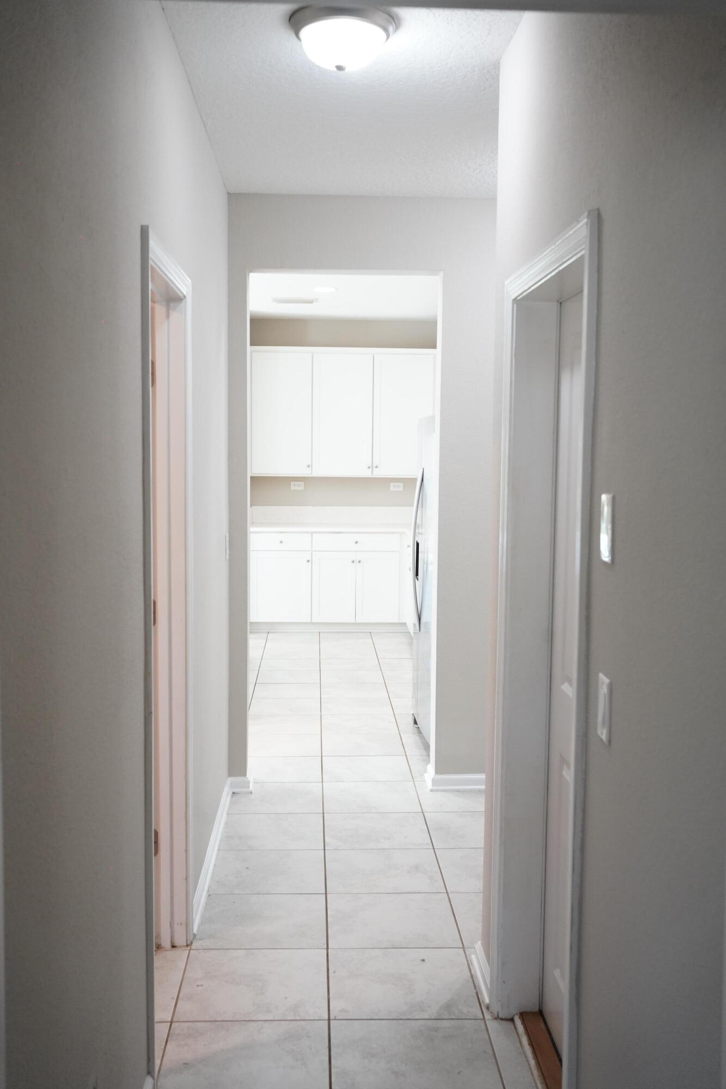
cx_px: 363
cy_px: 544
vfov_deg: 54.4
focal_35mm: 35
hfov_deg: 37.8
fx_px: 1059
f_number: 6.3
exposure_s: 1/60
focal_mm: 35
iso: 3200
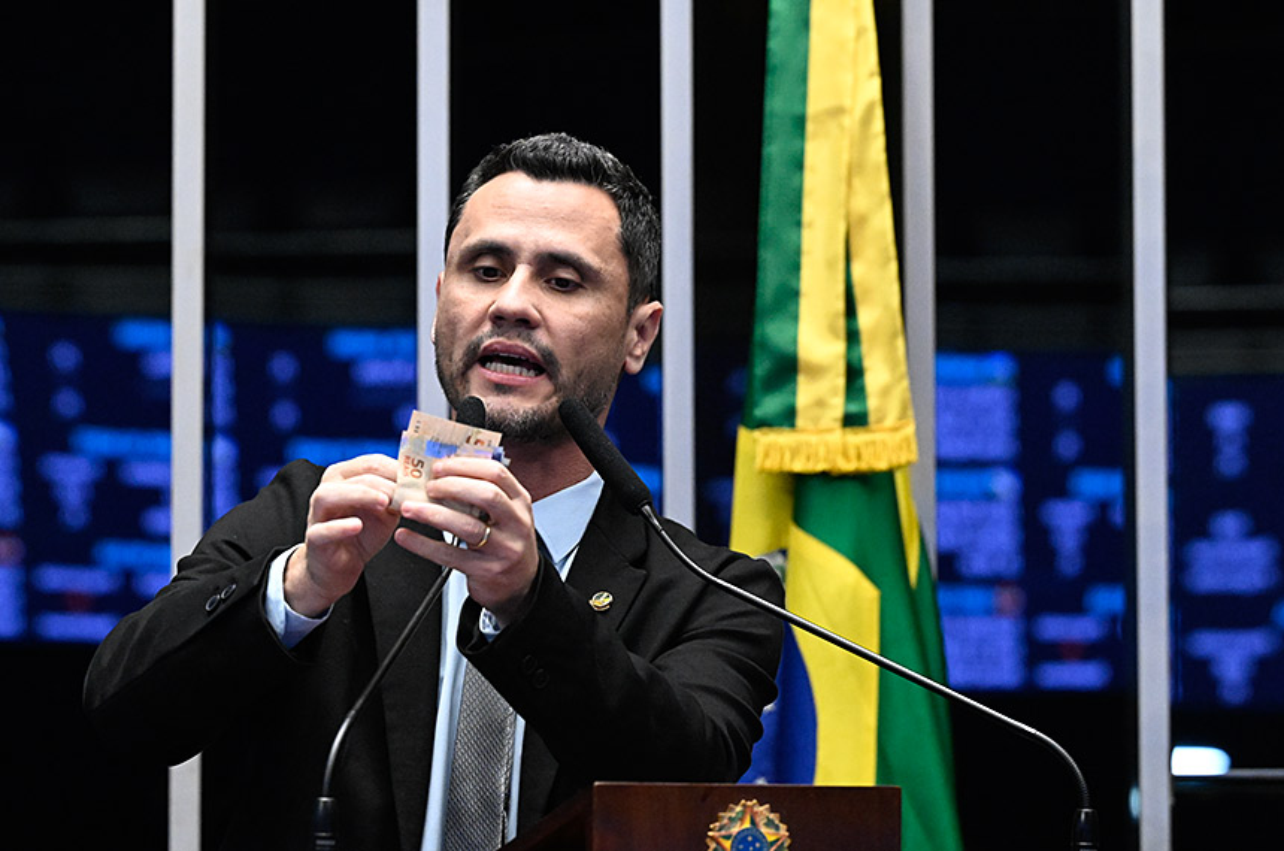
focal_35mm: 172
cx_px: 642
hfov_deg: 12.0
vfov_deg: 8.0
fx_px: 6123
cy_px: 426
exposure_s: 1/160
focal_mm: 115
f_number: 4
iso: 6400
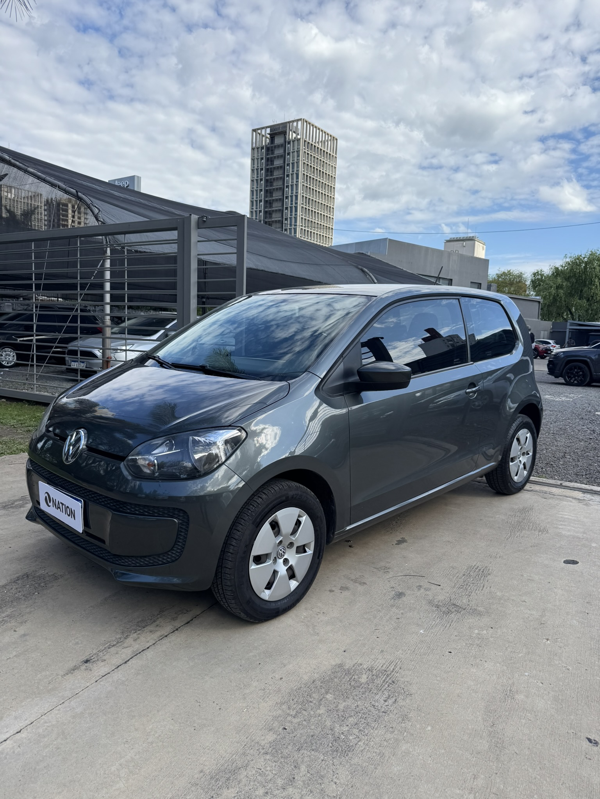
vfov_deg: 71.6
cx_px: 300
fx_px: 555
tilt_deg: -6.5
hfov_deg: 56.8
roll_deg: -1.9
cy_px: 400
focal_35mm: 24
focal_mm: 6.76
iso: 80
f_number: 1.78
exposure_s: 1/3247
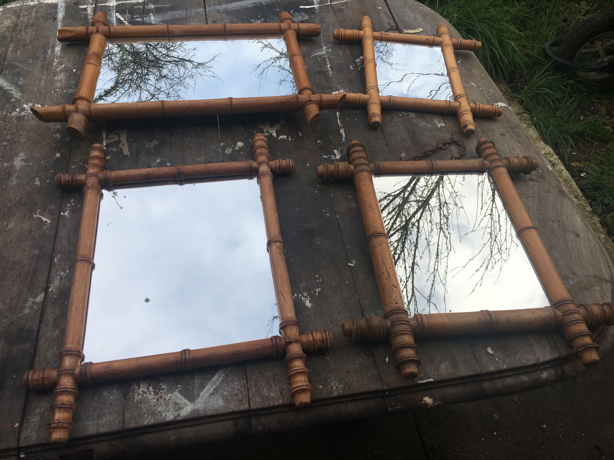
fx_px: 514
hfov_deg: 61.7
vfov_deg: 48.2
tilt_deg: -49.7
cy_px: 230
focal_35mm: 29
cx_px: 307
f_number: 2.2
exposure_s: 1/1603
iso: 25
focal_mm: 4.15
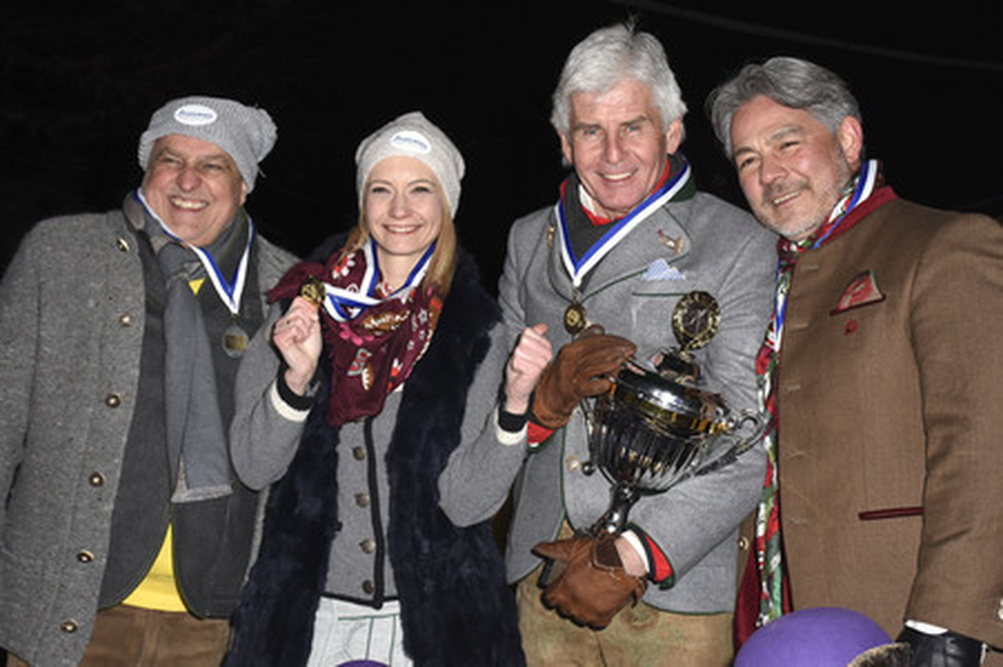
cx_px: 502
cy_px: 334
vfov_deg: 23.7
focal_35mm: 57
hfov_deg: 35.1
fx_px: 1587
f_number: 5.6
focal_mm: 38
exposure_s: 1/160
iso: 640
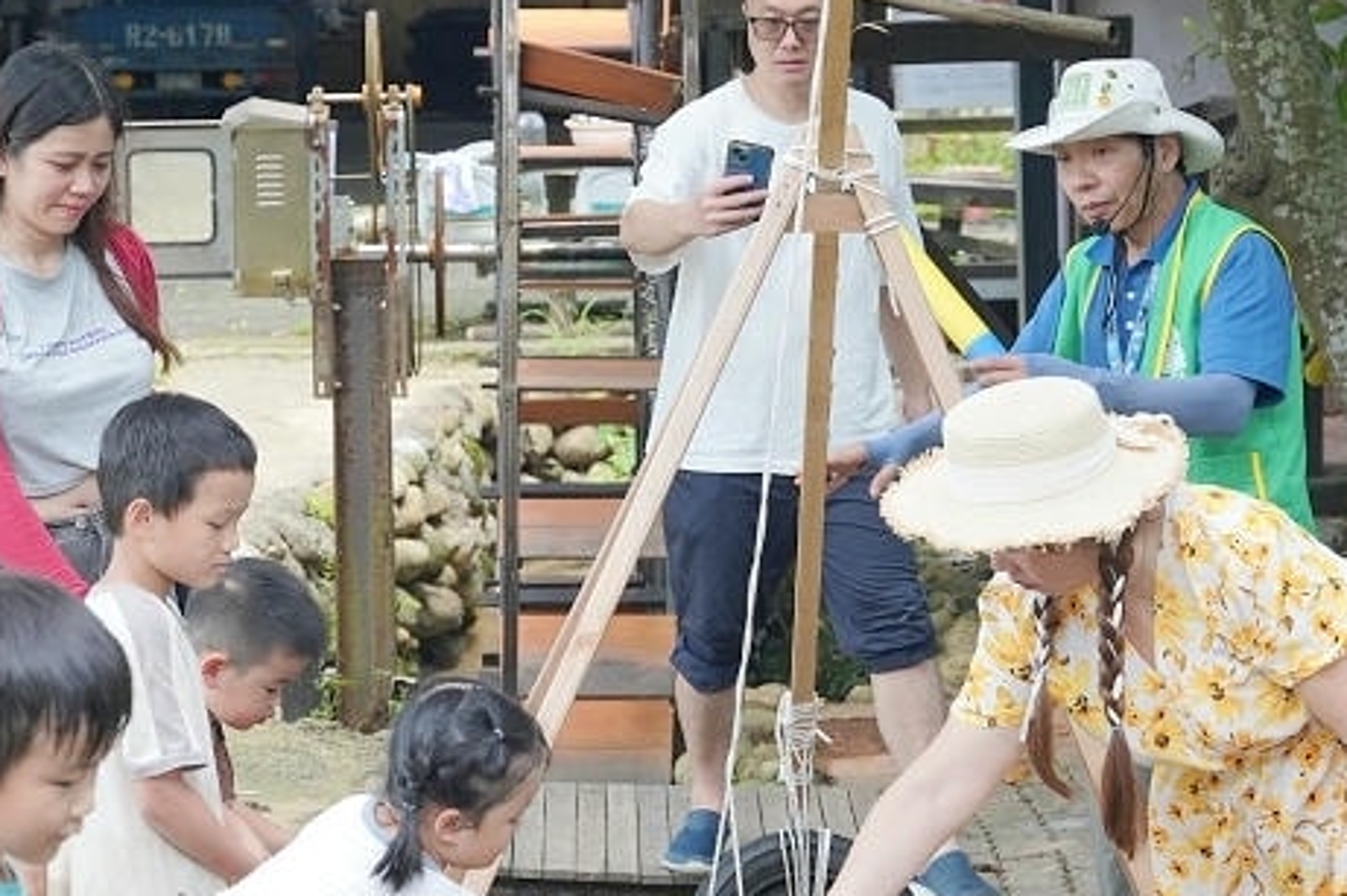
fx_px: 4189
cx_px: 669
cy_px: 499
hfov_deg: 18.3
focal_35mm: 112
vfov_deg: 12.2
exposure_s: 1/160
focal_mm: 43
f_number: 4
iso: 400
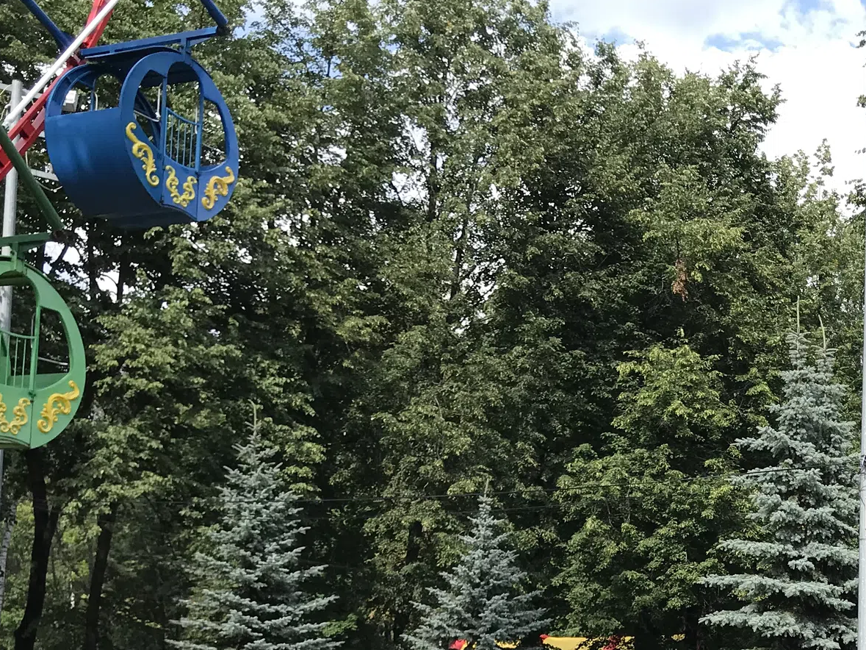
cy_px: 635
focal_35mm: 57
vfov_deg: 24.6
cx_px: 765
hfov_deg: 32.3
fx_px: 1426
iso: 20
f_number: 1.8
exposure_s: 1/1100
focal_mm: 3.99
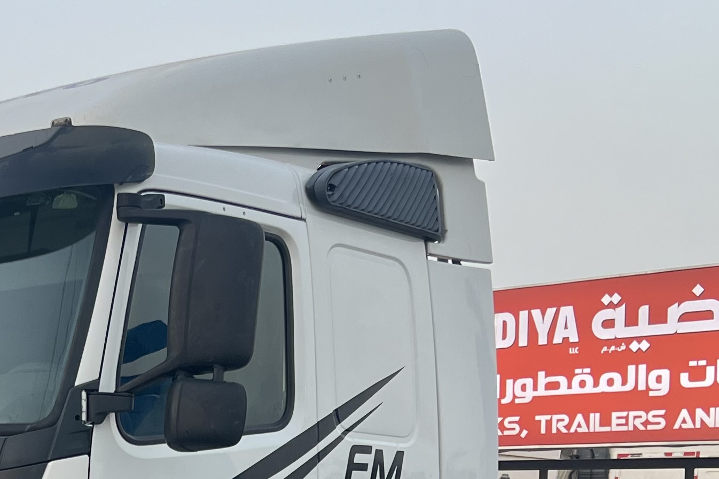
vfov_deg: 16.3
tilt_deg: -0.5
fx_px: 1617
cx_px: 1
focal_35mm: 81
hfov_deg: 24.0
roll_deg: -1.0
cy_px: 549
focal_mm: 5.7
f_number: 1.5
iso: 80
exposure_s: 1/106
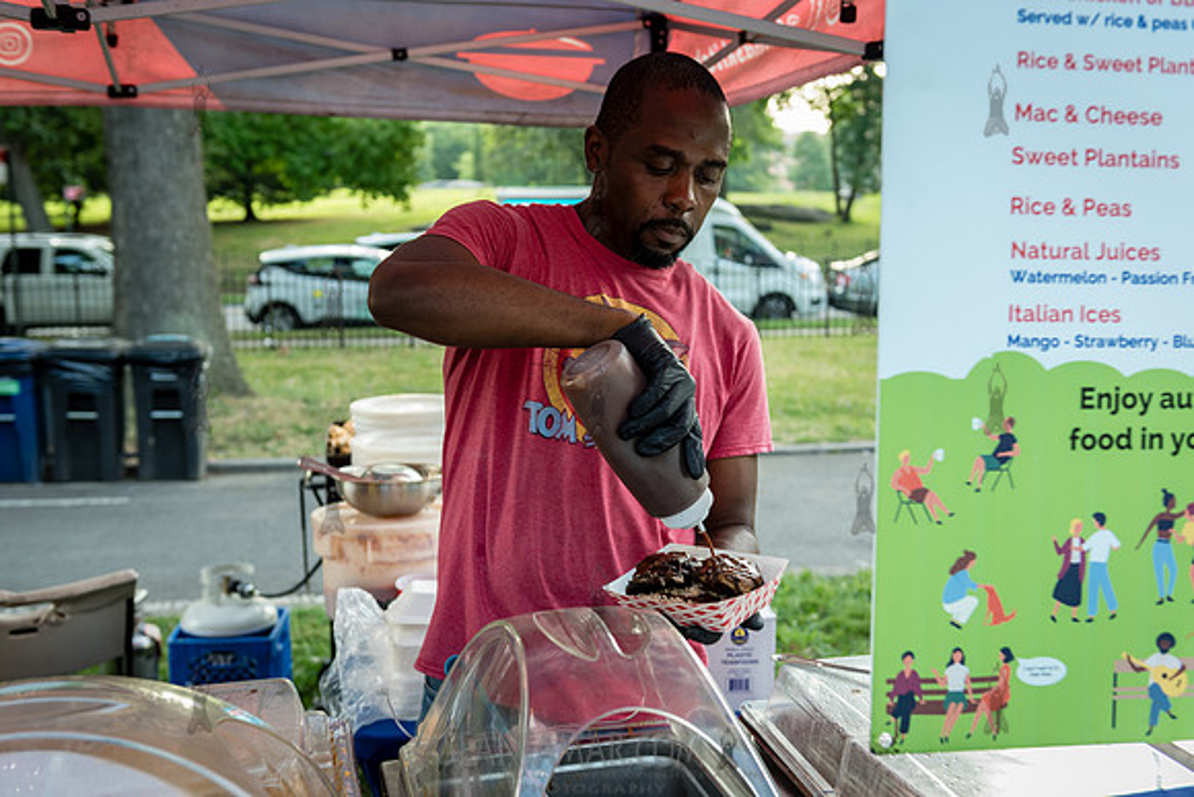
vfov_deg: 29.4
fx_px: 1521
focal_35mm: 46
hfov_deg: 42.9
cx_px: 583
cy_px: 399
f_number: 3.5
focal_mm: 44
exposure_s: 1/160
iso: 500
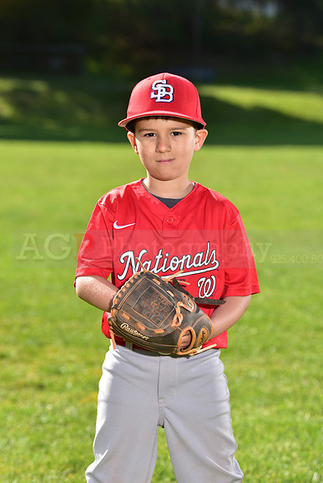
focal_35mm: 120
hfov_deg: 11.4
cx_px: 162
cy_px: 242
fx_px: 1614
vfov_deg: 17.1
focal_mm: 120
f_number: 5
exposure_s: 1/250
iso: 80
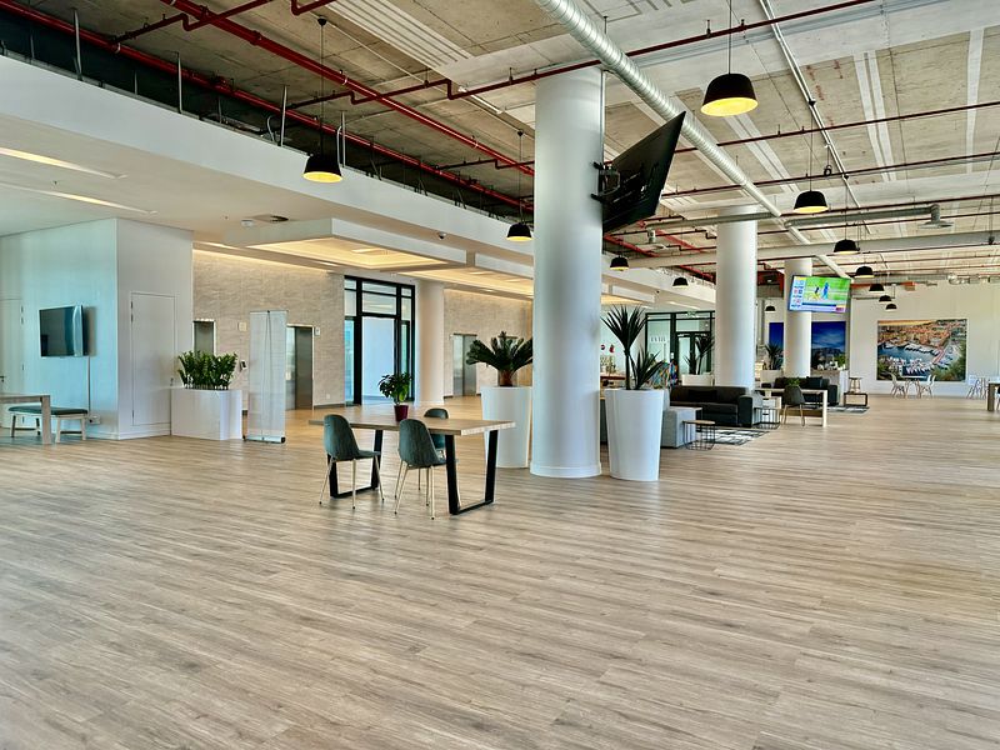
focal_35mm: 24
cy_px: 375
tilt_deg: -2.5
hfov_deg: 71.6
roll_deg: +0.0
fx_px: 693
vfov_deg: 56.8
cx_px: 500
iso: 160
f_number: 1.78
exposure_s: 1/100
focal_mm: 6.76
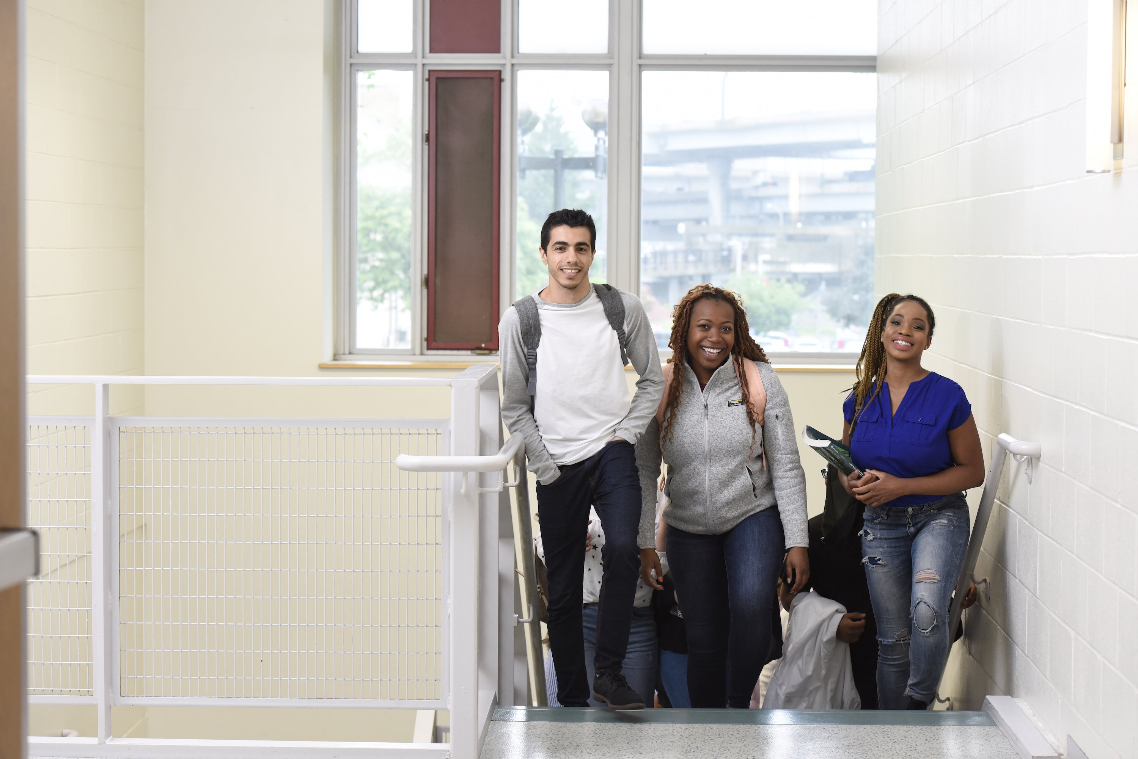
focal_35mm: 75
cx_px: 569
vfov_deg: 18.2
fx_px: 2371
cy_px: 380
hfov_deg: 27.0
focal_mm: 75
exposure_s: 1/125
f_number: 5.6
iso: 2000
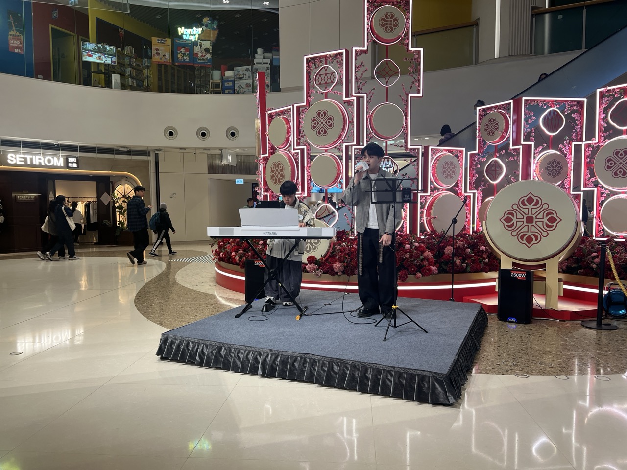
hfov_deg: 67.3
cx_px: 314
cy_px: 235
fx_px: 471
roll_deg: +0.3
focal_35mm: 26
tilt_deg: -3.7
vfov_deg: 53.1
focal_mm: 5.7
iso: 80
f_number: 1.5
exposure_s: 1/121
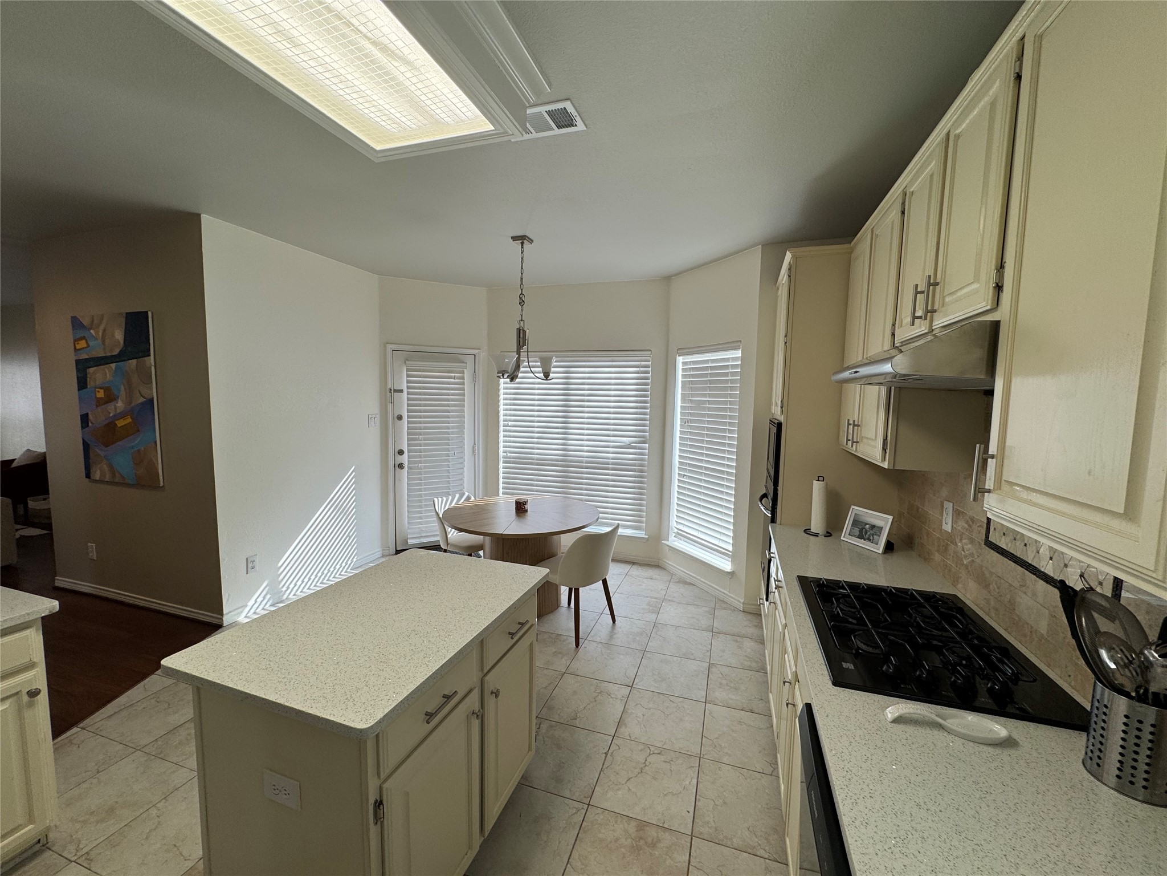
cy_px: 438
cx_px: 584
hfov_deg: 102.1
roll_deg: -1.4
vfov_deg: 85.7
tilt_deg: -4.6
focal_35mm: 14
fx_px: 472
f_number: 2.2
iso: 40
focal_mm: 2.22
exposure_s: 1/136
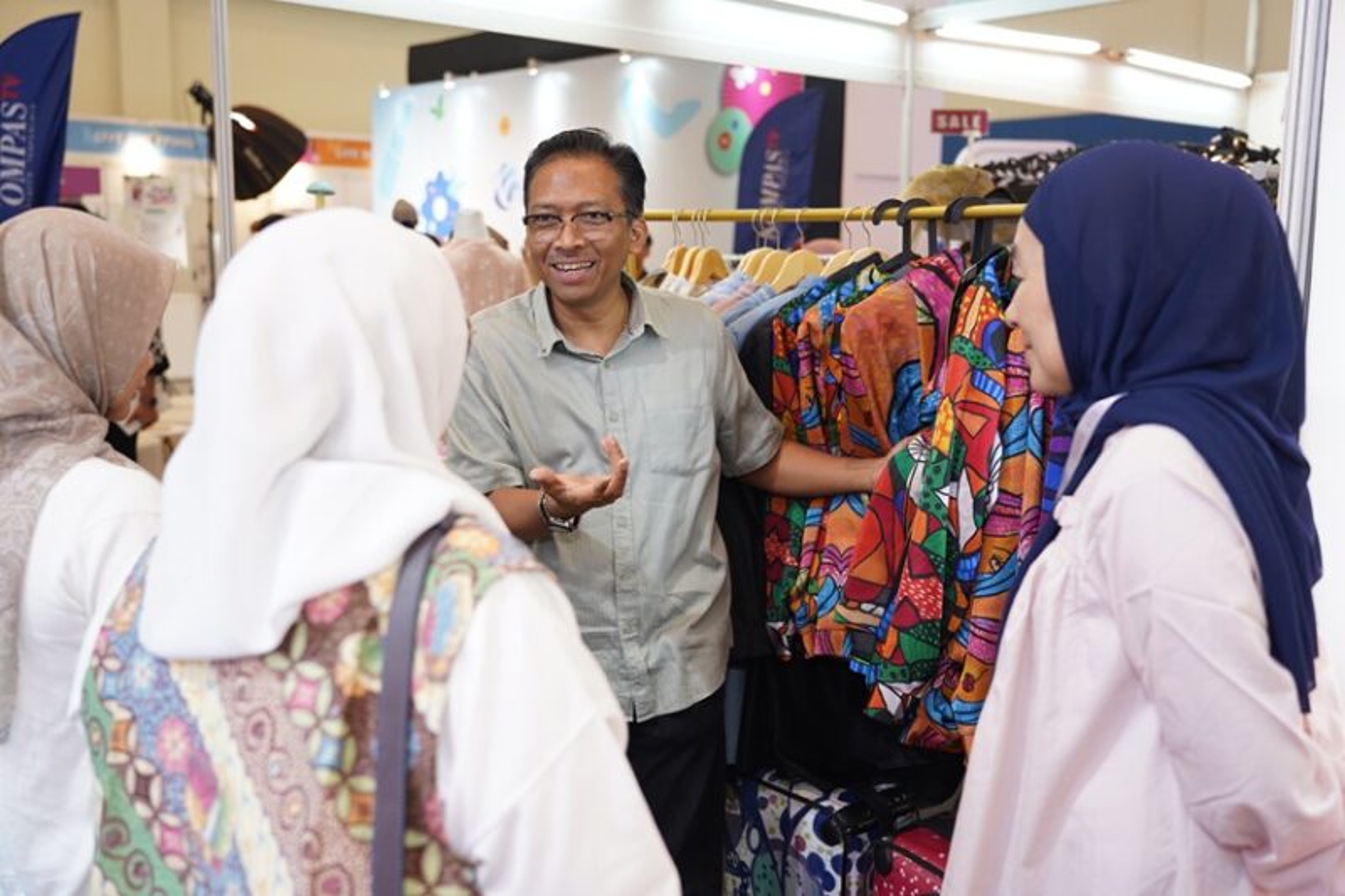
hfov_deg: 53.1
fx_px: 1345
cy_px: 448
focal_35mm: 36
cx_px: 672
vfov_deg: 36.9
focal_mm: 36
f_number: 2.8
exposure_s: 1/160
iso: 1250
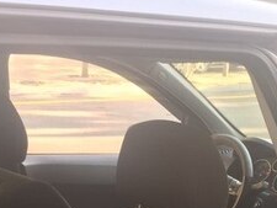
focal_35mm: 85
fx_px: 681
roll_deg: -4.2
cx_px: 230
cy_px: 303
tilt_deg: -22.2
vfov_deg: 16.1
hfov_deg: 22.6
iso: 32
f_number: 2.2
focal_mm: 4.15
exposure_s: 1/50
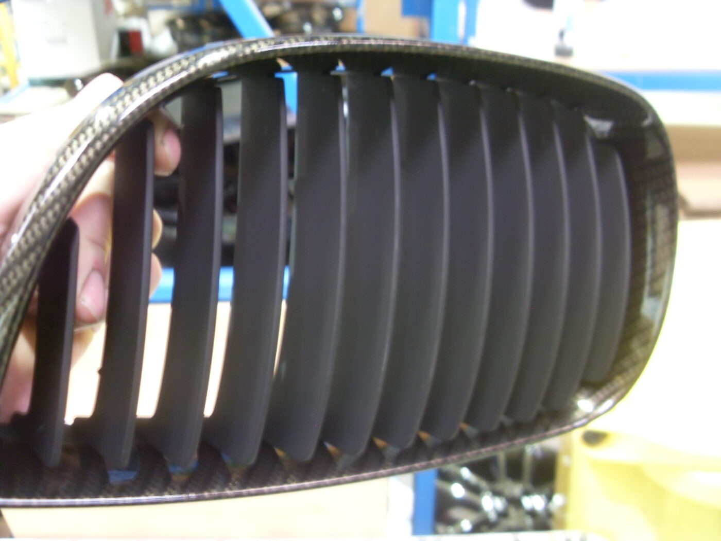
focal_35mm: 35
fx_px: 729
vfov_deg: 40.7
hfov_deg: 52.6
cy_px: 270
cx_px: 360
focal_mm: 6.3
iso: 200
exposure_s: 1/2
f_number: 2.8
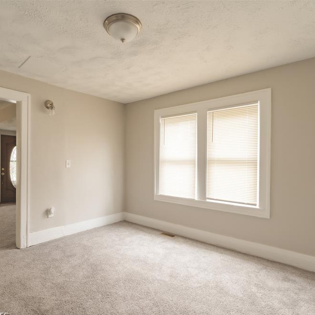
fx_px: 216
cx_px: 137
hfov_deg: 71.8
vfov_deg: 72.1
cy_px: 162
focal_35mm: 21
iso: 400
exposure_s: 1/10
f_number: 18
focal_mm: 16
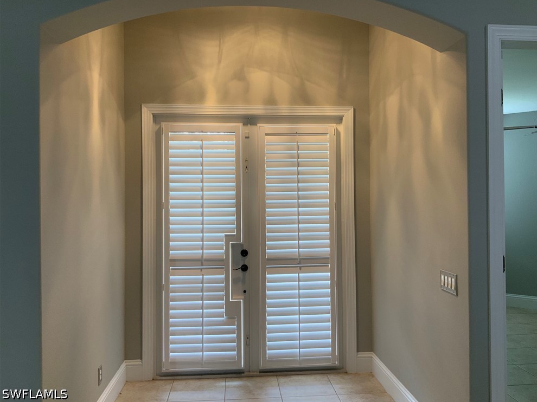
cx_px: 277
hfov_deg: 60.0
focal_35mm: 30
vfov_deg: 46.8
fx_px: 465
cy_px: 195
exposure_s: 1/60
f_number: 1.8
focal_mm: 3
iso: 64
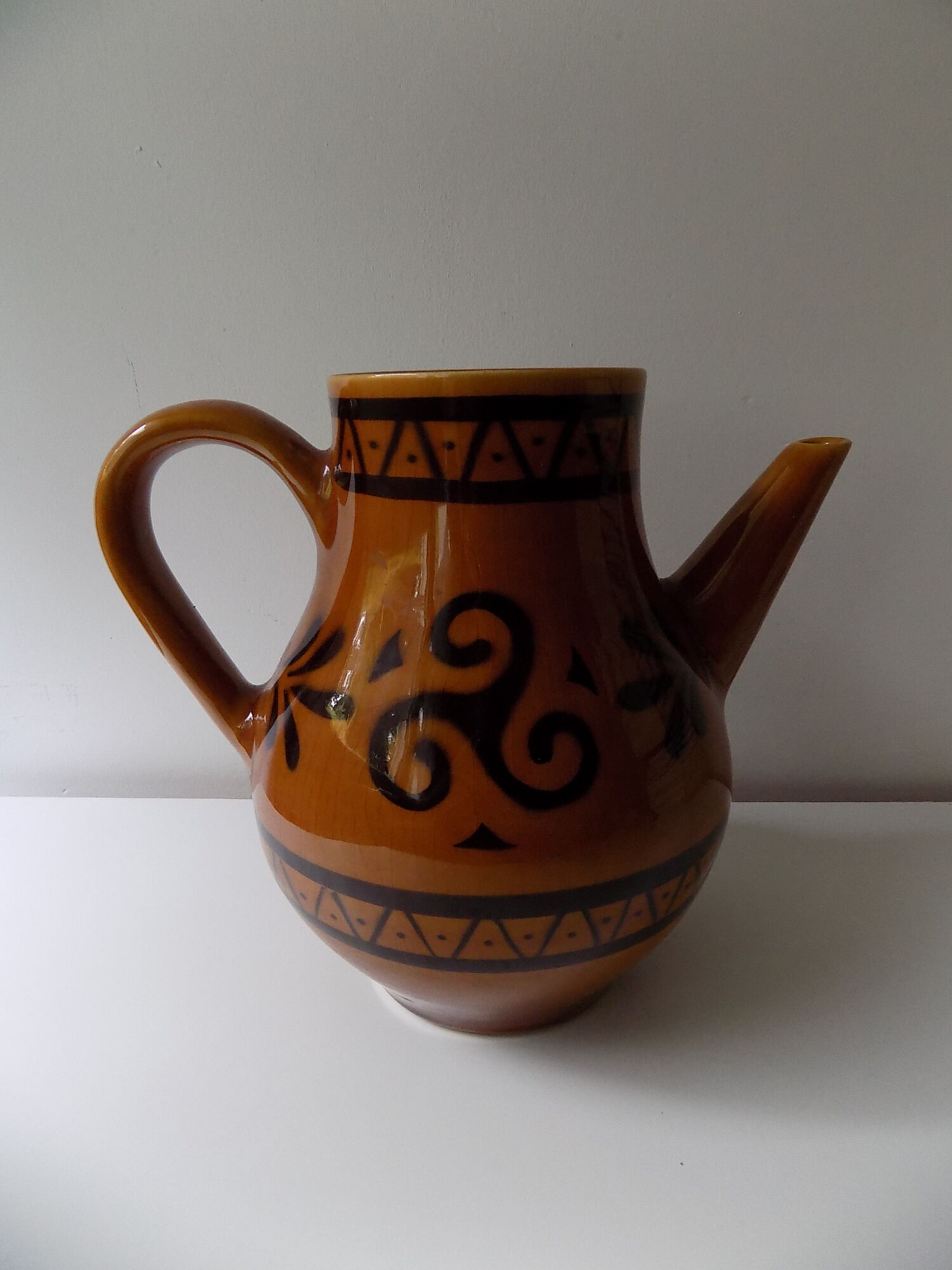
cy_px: 635
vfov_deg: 73.9
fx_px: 843
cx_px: 476
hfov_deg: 58.9
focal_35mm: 23
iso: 250
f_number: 3.1
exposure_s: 1/30
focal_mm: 4
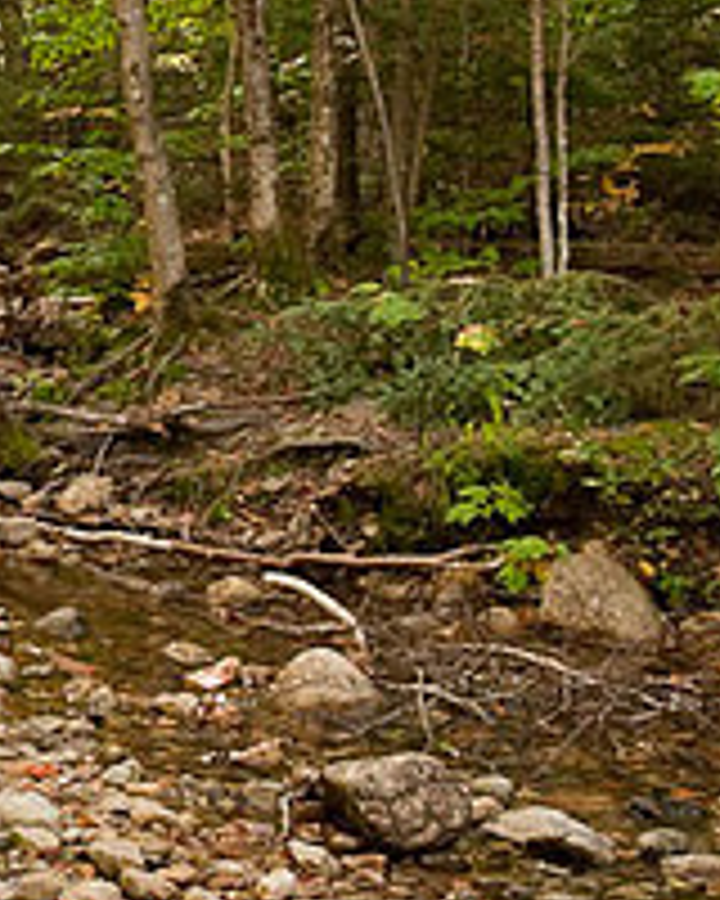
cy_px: 248
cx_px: -400
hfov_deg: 16.0
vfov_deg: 21.8
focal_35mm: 87
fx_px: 2317
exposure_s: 1/6
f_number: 16
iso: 800
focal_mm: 32
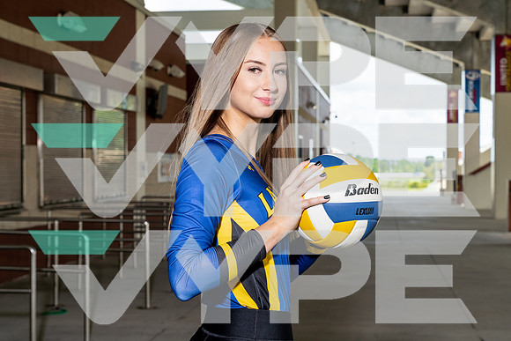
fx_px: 880
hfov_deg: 32.4
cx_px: 256
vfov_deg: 21.9
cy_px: 170
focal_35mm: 62
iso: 100
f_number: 8
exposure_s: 1/125
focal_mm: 62
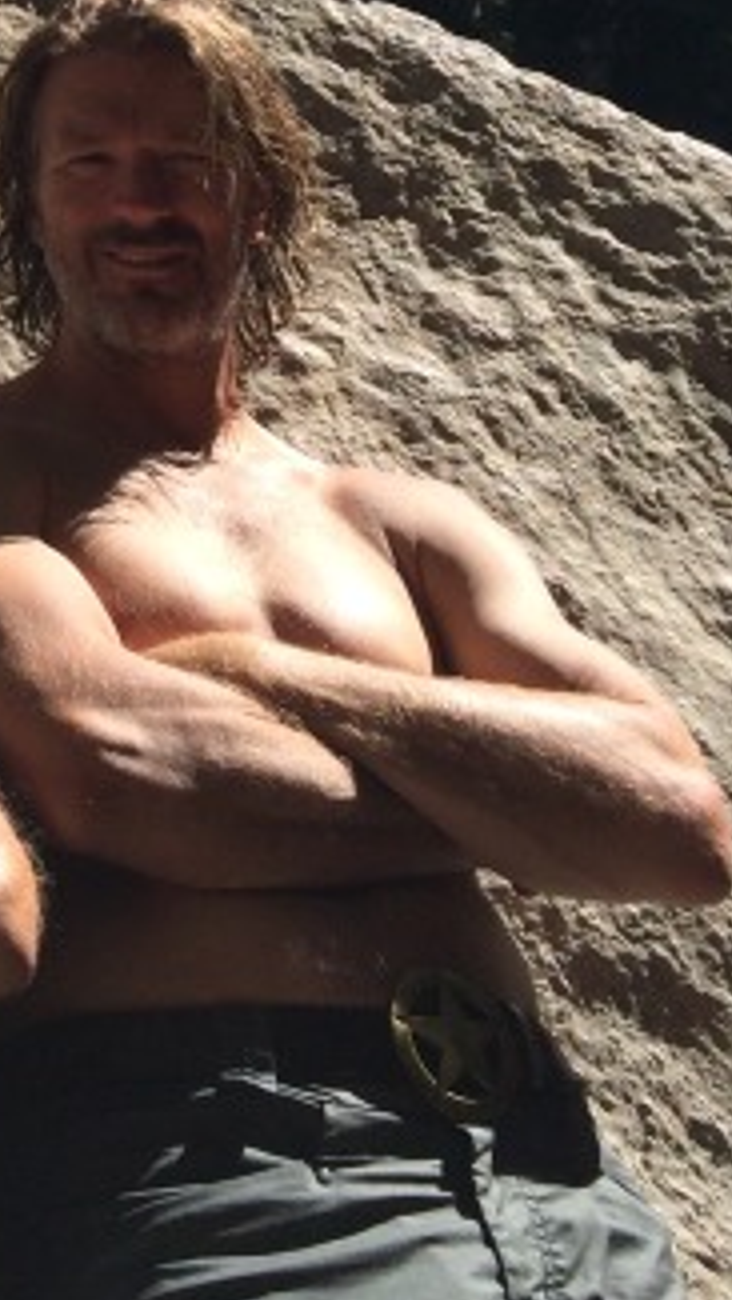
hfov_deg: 13.7
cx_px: -380
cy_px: -286
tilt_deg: +13.3
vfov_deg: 23.3
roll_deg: -1.2
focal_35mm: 83
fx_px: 2862
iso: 32
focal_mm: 4.15
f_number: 2.2
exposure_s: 1/1709
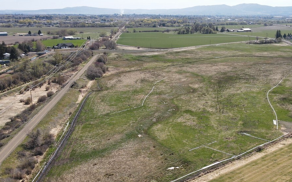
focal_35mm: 46
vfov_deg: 28.0
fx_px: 366
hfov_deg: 43.1
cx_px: 183
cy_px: 89
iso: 100
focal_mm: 4.5
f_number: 2.8
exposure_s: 1/640
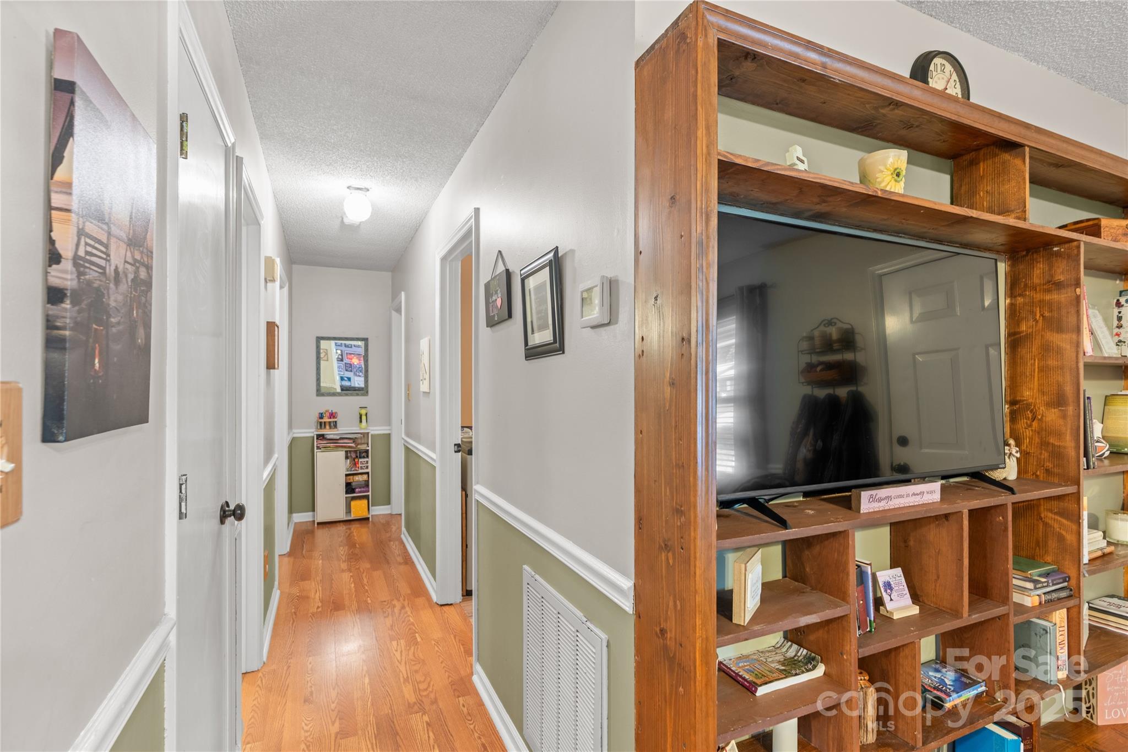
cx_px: 564
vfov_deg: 70.4
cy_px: 376
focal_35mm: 17
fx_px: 533
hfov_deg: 93.3
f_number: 6.3
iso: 100
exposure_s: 1.6
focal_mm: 17
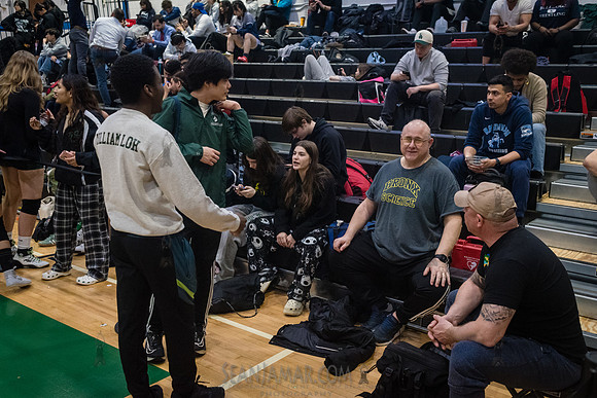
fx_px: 581
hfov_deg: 54.4
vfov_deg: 37.9
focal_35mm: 35
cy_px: 199
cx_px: 298
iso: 8000
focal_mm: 35
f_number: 4
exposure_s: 1/400
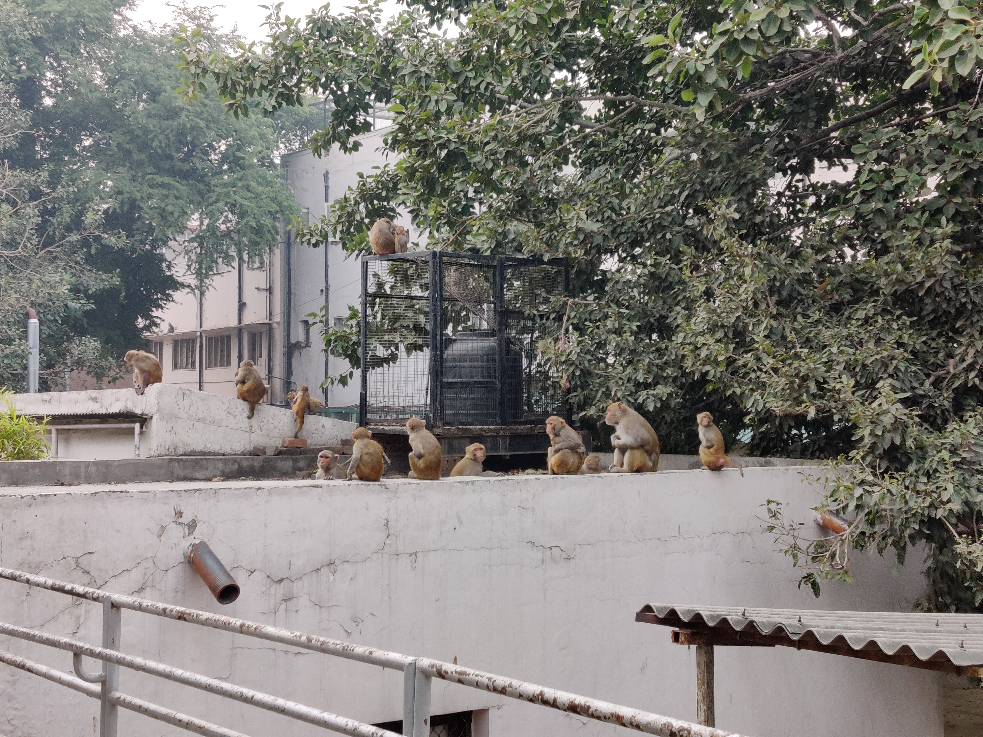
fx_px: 767
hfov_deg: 65.3
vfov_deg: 51.4
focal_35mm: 27
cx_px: 492
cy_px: 368
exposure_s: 1/356
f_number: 1.75
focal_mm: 4.75
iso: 100
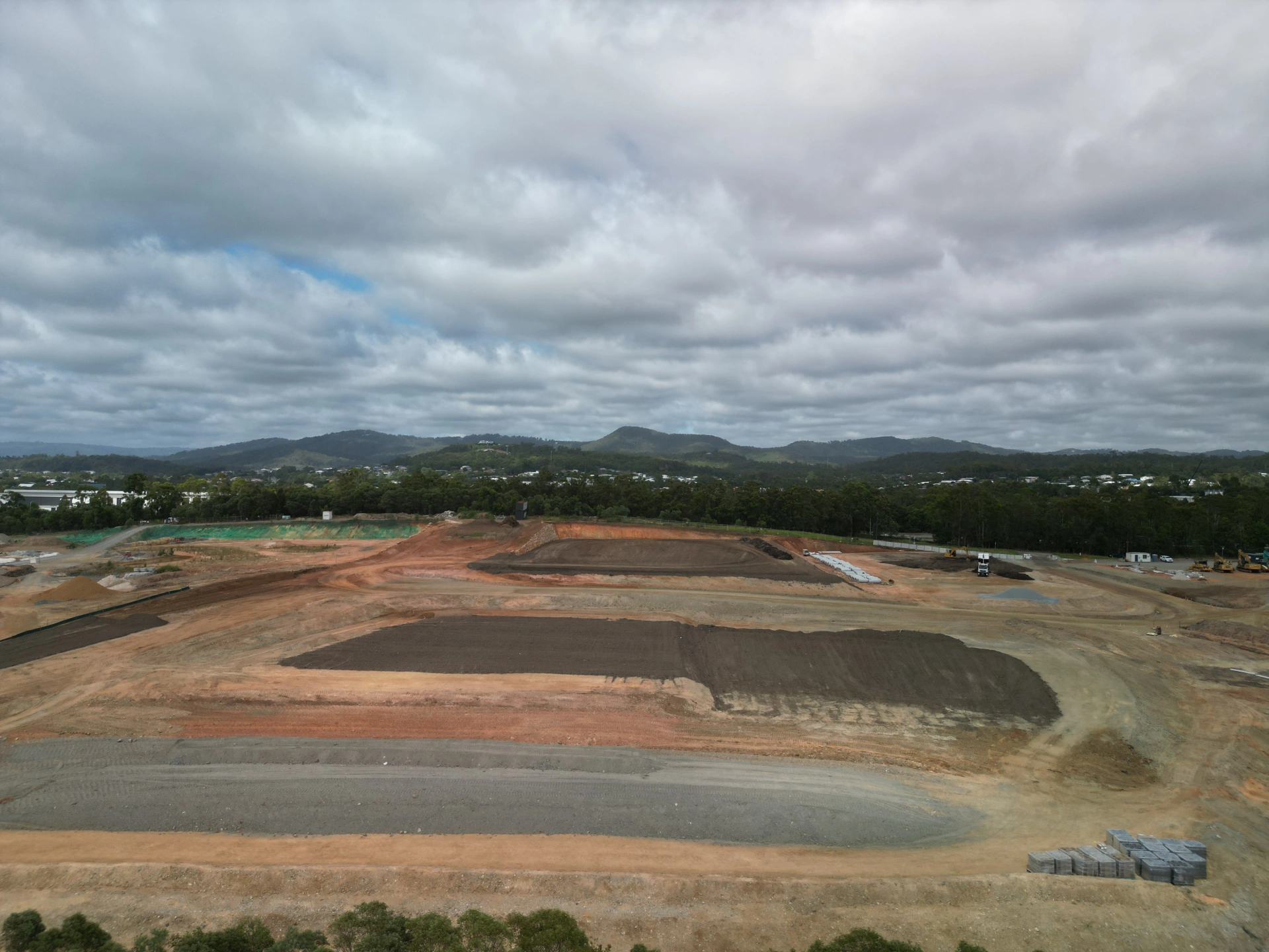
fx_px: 880
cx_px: 634
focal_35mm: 24
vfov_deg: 56.8
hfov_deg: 71.6
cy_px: 476
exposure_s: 1/2000
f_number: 1.7
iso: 110
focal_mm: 6.72
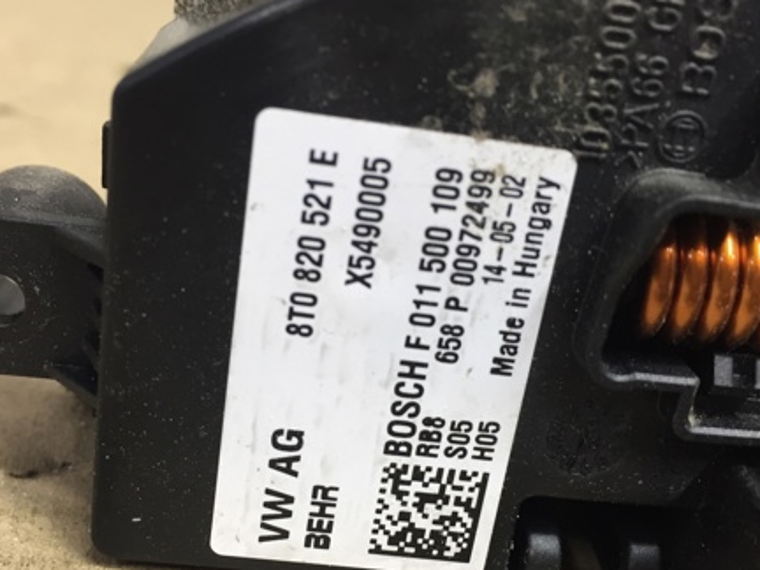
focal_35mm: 43
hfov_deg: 43.8
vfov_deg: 33.5
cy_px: 352
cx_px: 385
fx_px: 944
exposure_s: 1/33
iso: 100
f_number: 2.2
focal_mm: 4.15
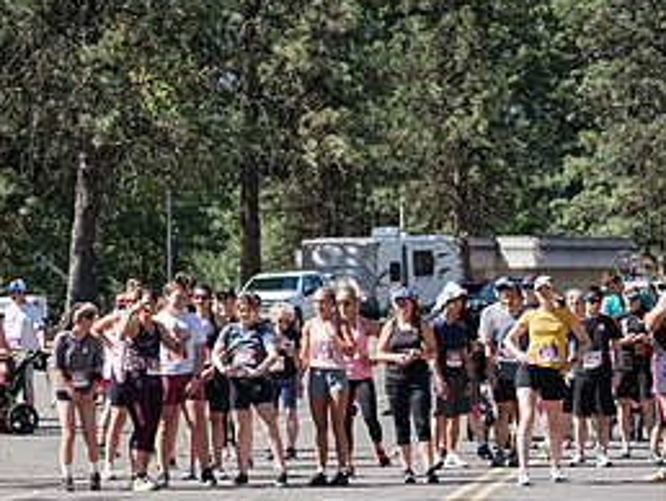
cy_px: 425
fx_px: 4121
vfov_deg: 6.9
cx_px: 287
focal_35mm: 214
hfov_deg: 9.2
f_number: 4
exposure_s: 1/500
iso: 100
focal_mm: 99
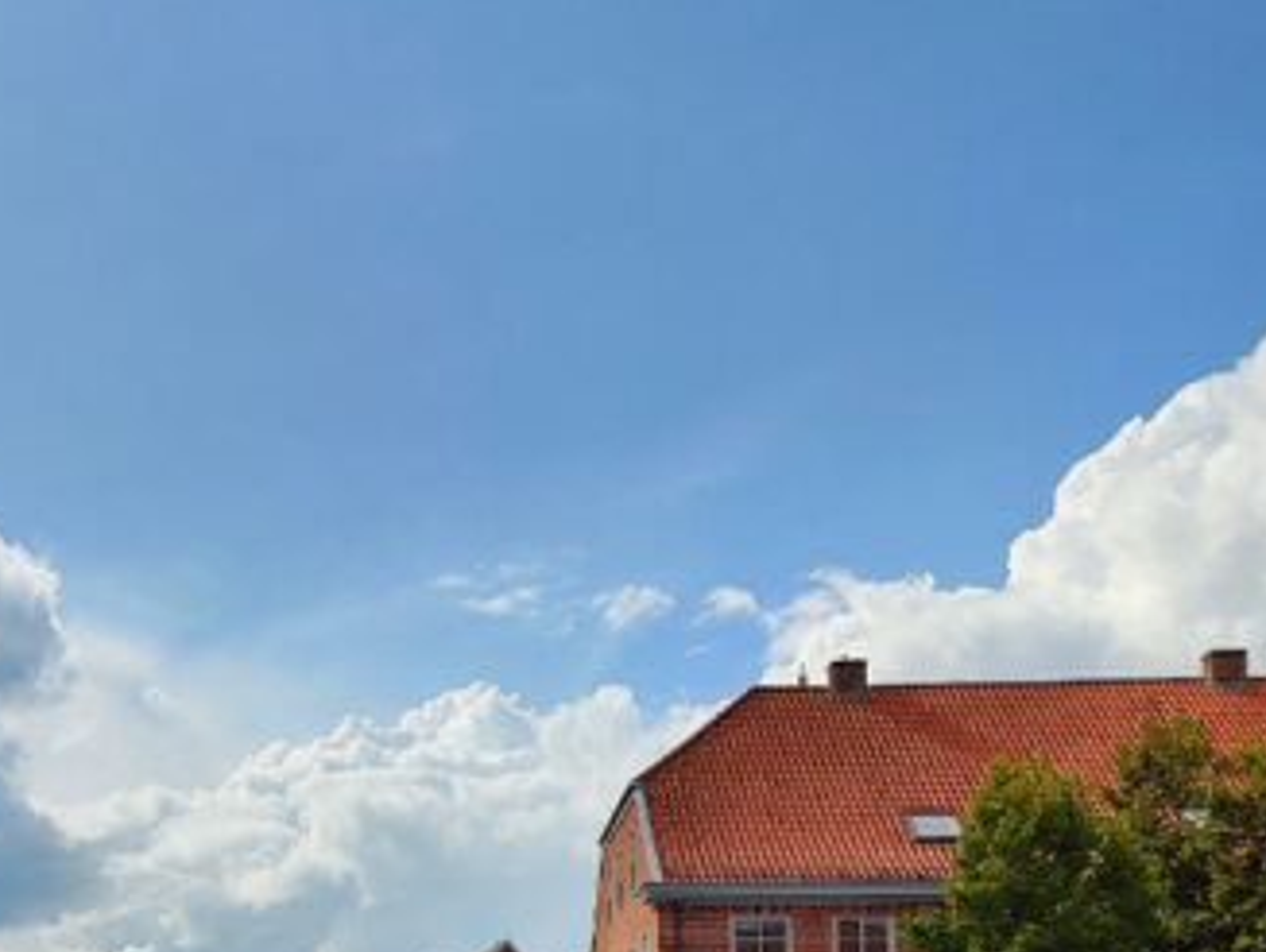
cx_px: 4
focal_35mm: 54
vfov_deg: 25.6
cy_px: 973
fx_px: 1977
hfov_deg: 32.7
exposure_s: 1/7830
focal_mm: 6.06
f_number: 1.8
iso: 64
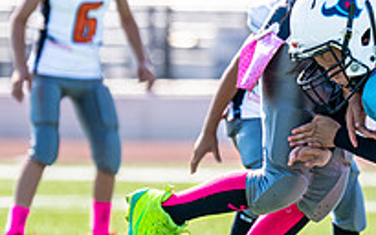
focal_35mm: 504
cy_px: 89
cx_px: 364
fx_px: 5163
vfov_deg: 2.6
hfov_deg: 4.2
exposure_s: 1/1250
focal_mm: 146
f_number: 2.8
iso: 100
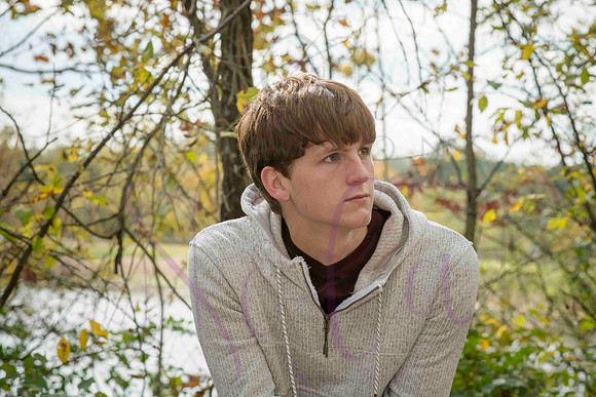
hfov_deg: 17.1
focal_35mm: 120
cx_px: 298
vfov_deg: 11.4
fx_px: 1987
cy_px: 198
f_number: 11
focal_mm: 120
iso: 800
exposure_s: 1/640
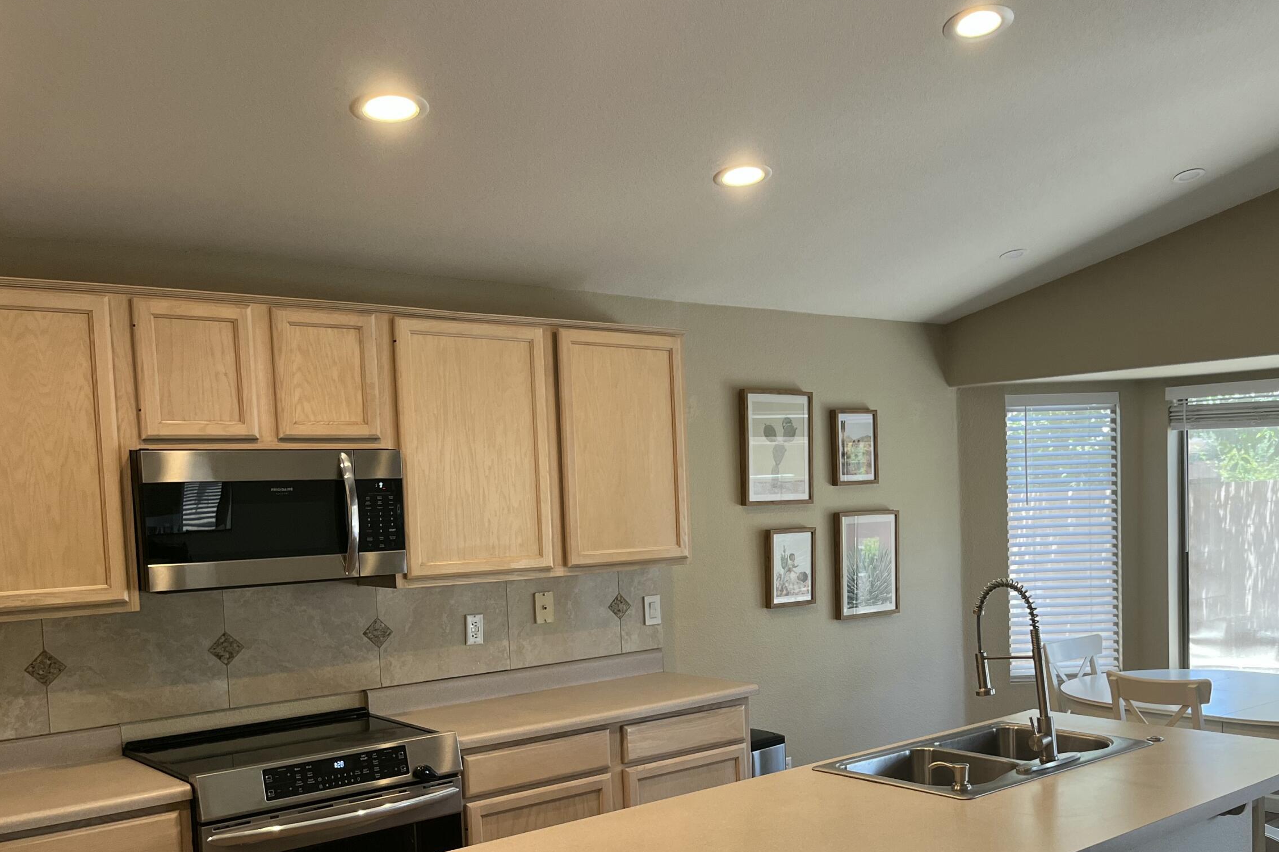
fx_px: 1279
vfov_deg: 36.5
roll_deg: +2.1
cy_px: 567
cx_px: 841
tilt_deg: -5.2
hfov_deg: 52.2
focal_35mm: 36
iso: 125
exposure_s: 1/120
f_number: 1.6
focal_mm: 5.1
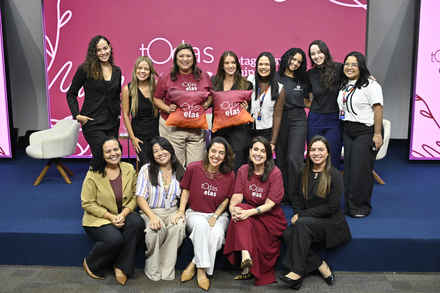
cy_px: 146
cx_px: 220
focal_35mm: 35
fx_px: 428
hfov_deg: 54.4
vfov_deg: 37.8
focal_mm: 35
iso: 2500
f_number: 4.5
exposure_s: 1/160
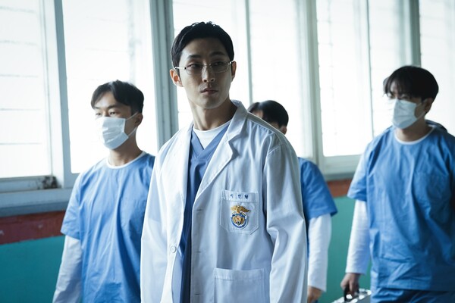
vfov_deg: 13.8
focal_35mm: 99
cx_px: 228
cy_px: 152
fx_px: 1251
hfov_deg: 20.6
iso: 3200
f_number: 4.5
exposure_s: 1/323
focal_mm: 99
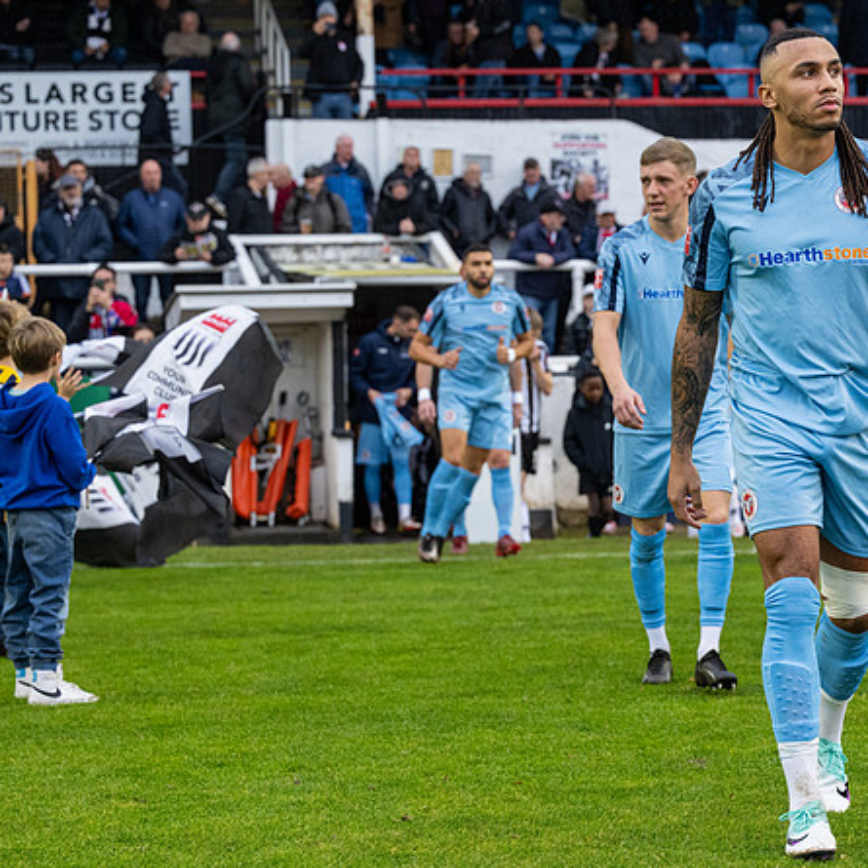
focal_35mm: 114
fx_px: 3234
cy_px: 473
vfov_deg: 15.3
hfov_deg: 15.1
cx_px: 762
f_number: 4
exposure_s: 1/400
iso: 2000
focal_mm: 70
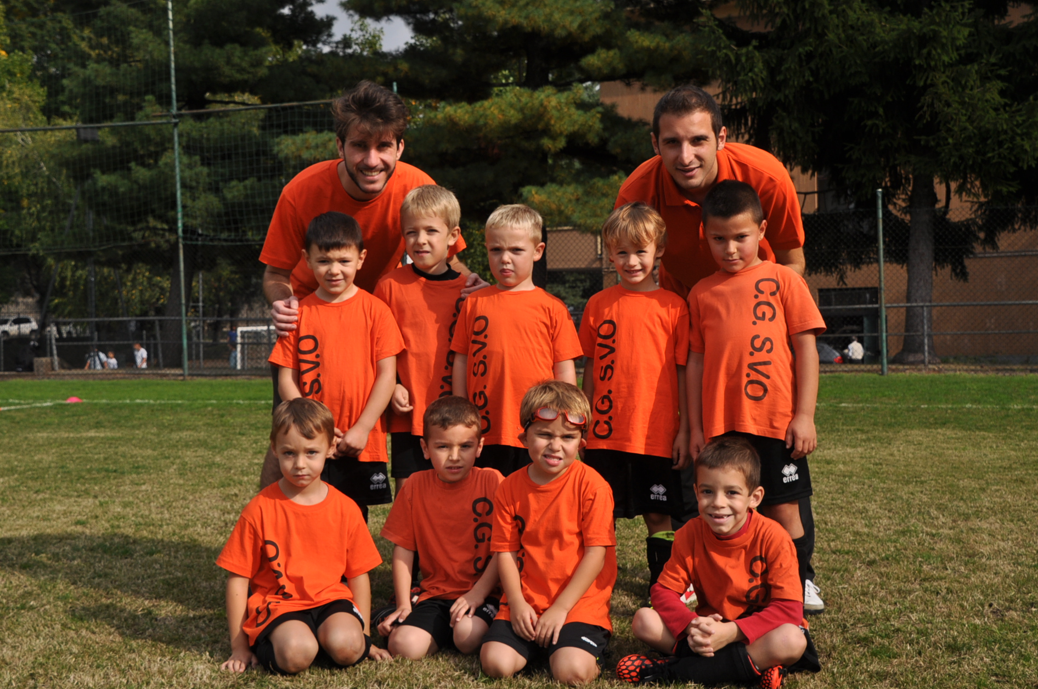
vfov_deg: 26.4
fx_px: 1468
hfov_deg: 38.9
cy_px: 325
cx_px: 500
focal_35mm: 51
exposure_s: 1/250
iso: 200
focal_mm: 30
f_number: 8
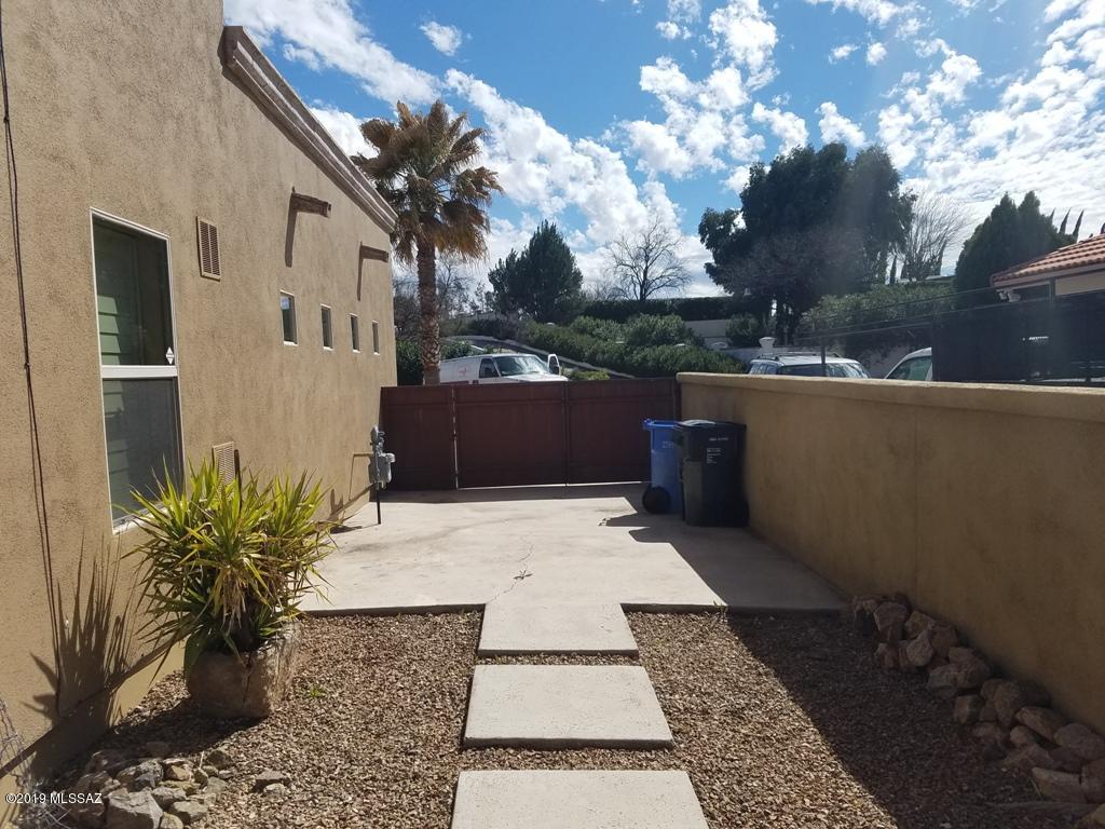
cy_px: 414
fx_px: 830
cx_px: 552
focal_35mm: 26
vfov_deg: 53.1
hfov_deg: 67.3
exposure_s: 1/4288
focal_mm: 4.2
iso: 50
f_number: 1.7
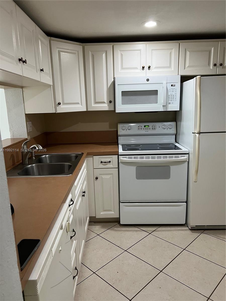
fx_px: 226
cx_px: 113
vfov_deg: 67.3
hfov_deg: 53.1
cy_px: 150
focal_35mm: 26
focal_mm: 5.7
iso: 250
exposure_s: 1/60
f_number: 1.5
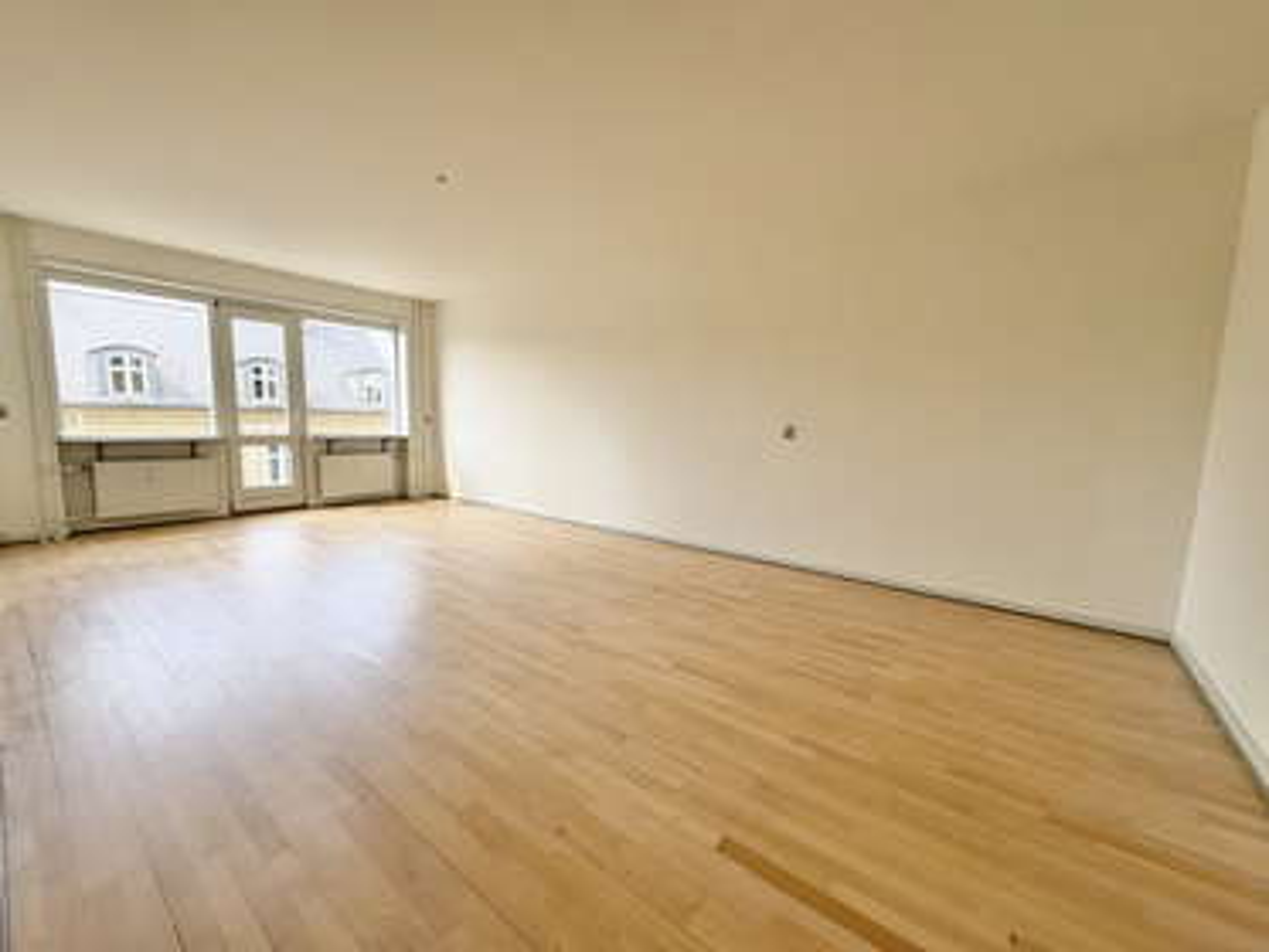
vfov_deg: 85.7
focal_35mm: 14
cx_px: 634
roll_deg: -0.6
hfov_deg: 102.0
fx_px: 513
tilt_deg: -5.9
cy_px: 476
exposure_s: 1/296
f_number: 2.2
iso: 64
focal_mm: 2.22
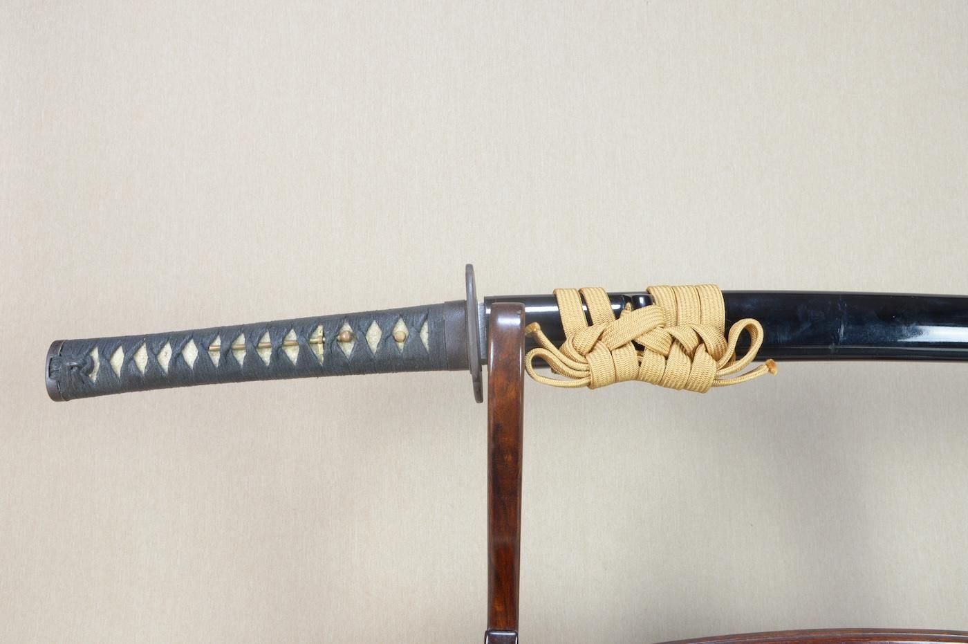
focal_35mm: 27
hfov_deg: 67.4
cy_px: 322
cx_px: 484
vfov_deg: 47.9
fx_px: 725
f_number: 11
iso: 400
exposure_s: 1/1.6
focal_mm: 18
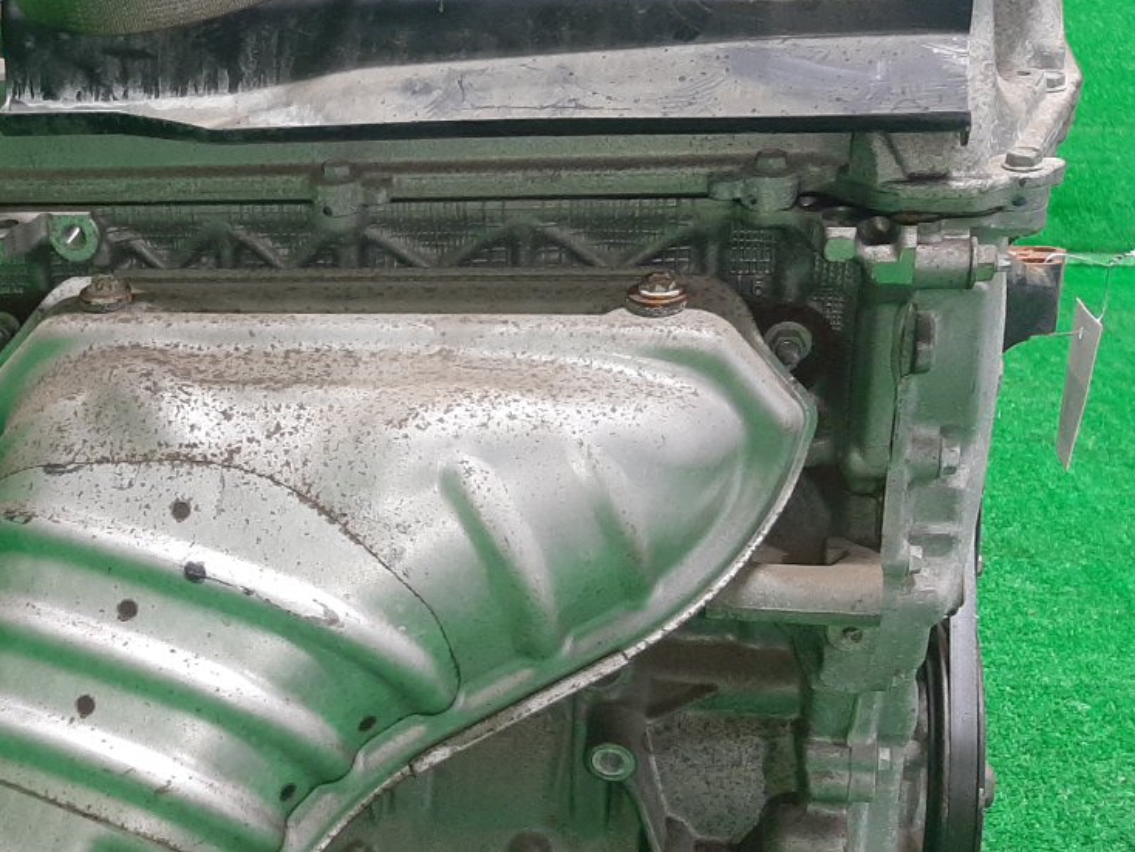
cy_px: 555
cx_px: 161
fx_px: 1673
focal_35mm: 51
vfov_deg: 28.4
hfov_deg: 35.7
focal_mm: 3.93
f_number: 1.7
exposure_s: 1/50
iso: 195
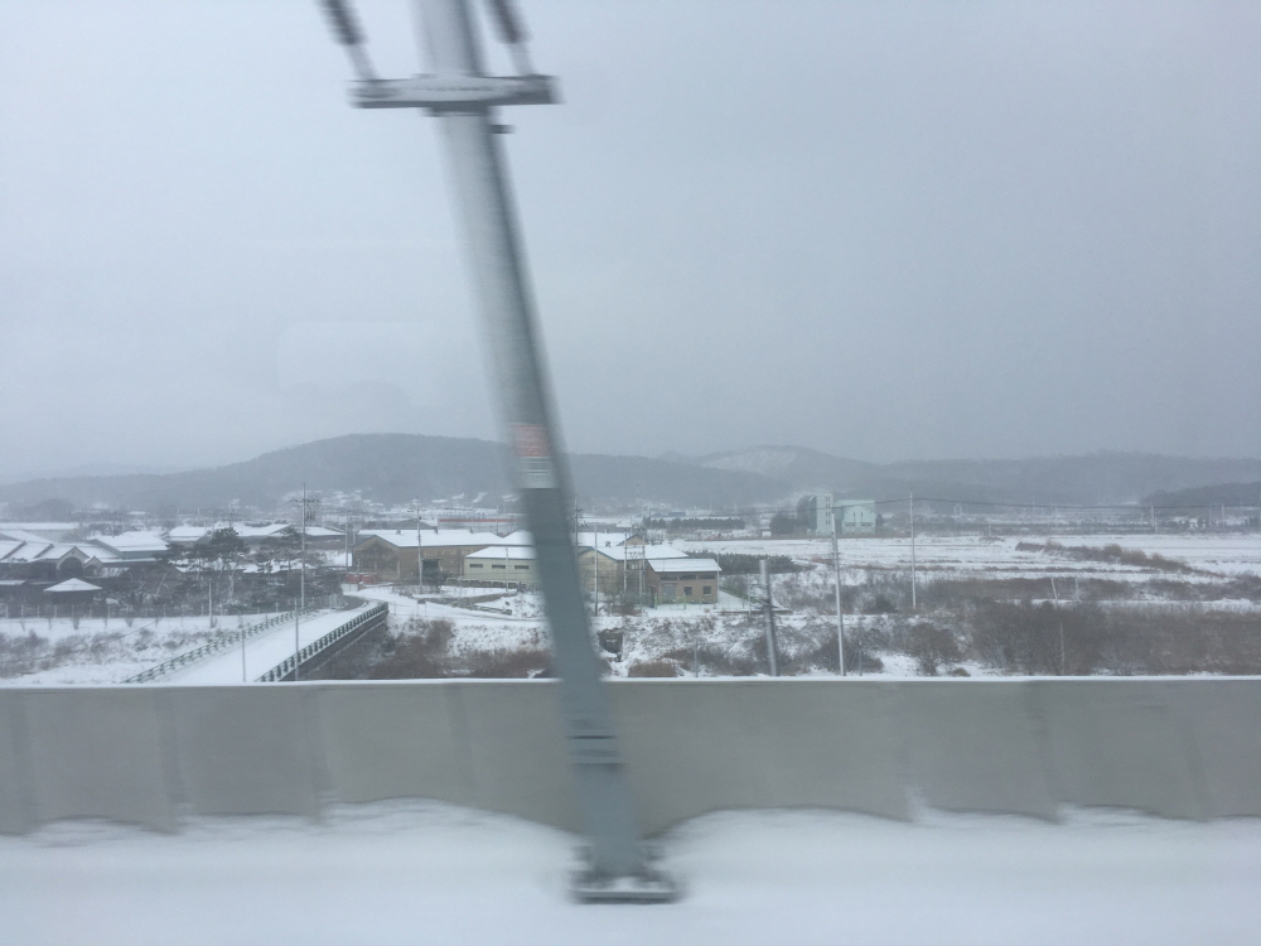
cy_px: 473
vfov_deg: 48.2
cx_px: 630
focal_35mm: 29
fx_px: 1056
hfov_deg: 61.7
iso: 25
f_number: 2.2
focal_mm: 4.15
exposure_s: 1/530
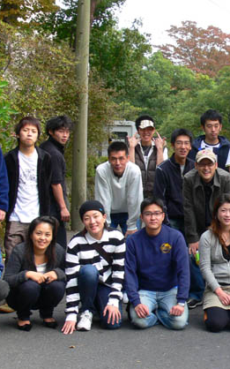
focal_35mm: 71
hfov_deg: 17.6
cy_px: 208
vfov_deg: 29.0
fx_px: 713
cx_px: 262
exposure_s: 1/100
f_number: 4.5
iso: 80
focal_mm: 7.4
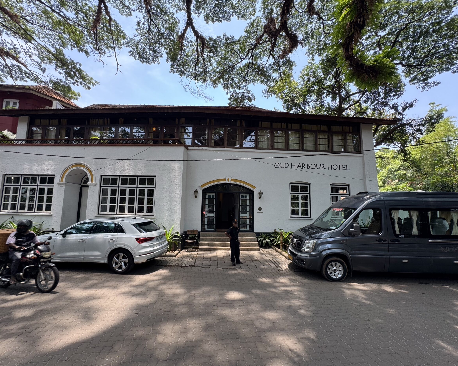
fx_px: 203
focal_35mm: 15
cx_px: 225
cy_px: 187
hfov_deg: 96.8
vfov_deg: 84.0
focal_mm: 2.22
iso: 40
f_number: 2.2
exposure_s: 1/149
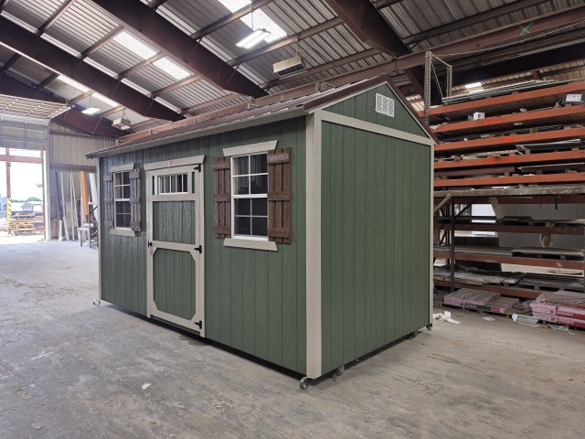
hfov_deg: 73.9
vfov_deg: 58.9
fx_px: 389
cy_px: 220
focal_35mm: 23
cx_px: 292
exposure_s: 1/180
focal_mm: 6.5
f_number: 1.4
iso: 32
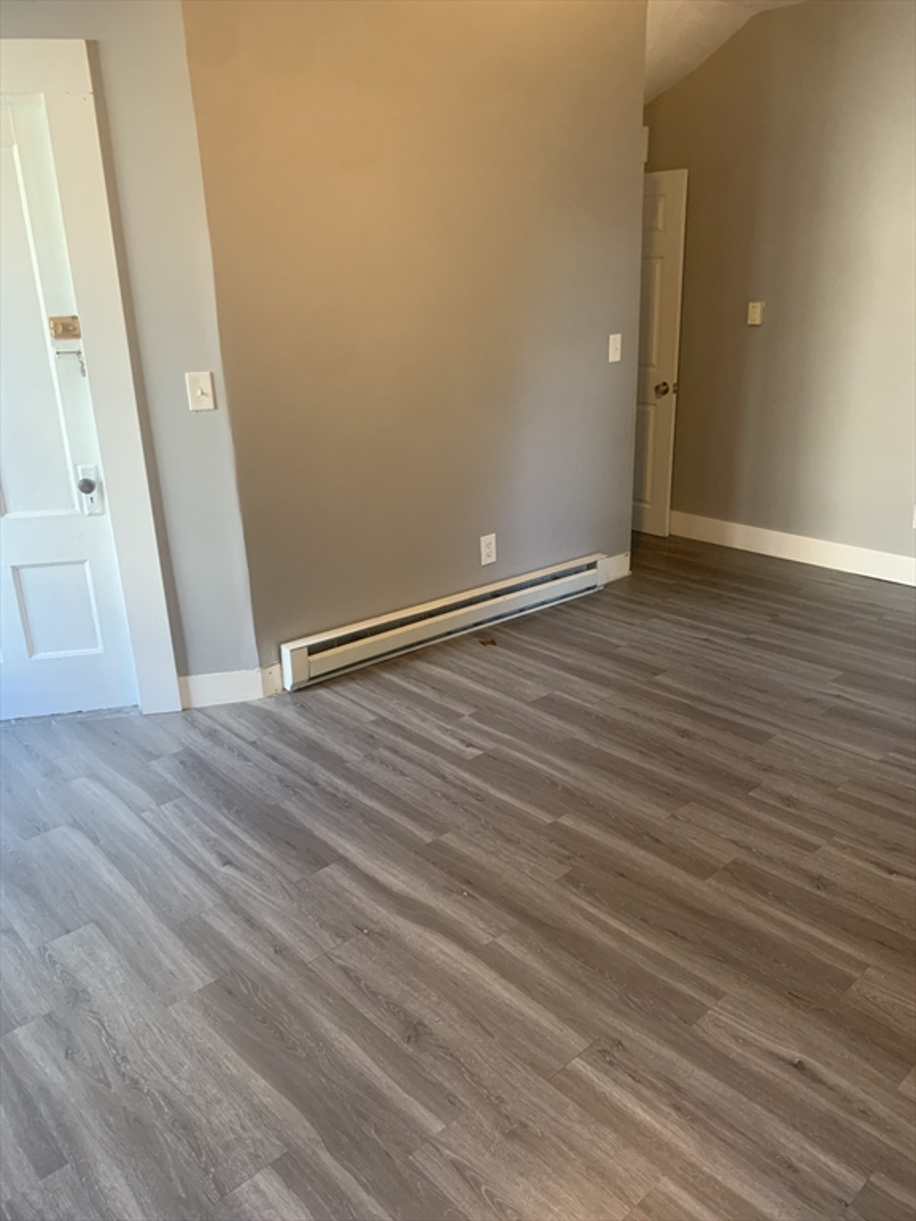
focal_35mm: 26
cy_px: 610
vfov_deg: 67.3
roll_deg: +2.3
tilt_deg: -20.2
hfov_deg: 53.1
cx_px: 458
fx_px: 917
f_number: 1.8
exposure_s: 1/60
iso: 250
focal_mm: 4.25
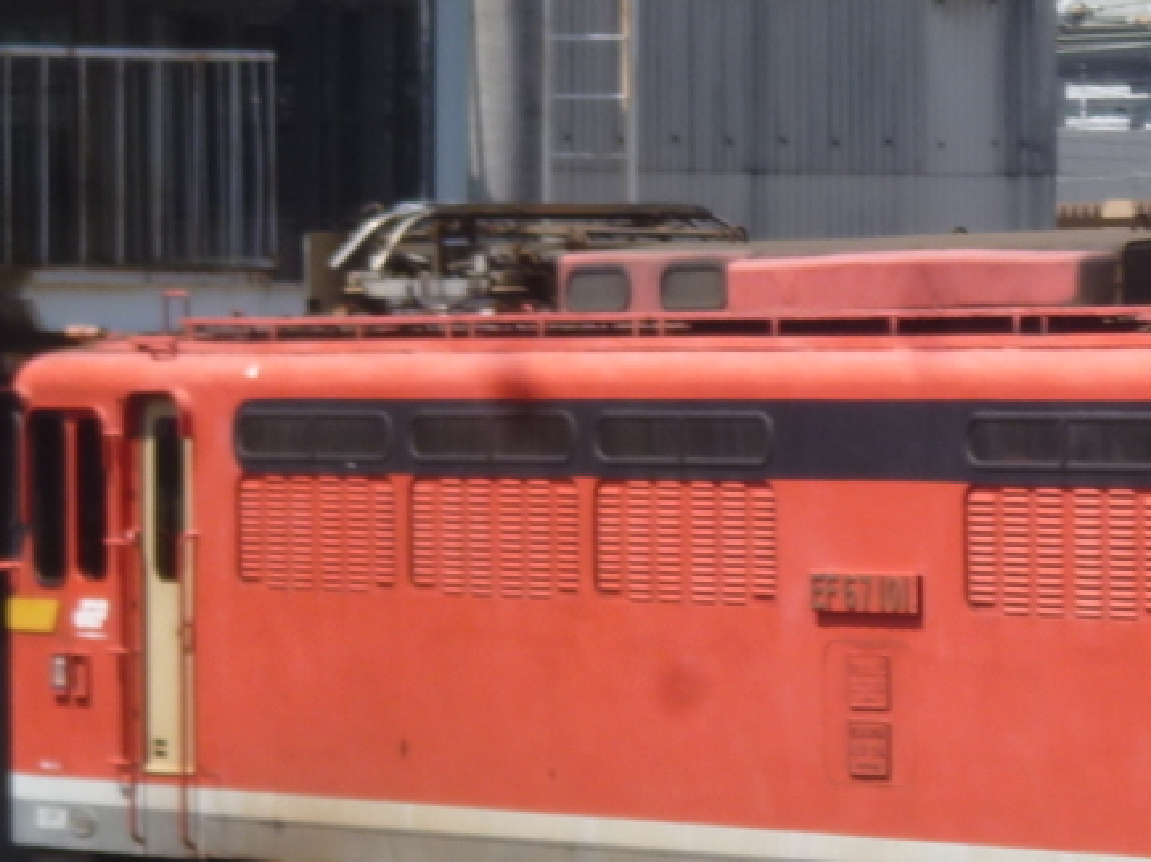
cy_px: 690
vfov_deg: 4.8
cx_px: 1431
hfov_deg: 6.4
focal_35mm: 309
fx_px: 10272
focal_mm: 20
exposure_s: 1/200
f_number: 6.5
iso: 100
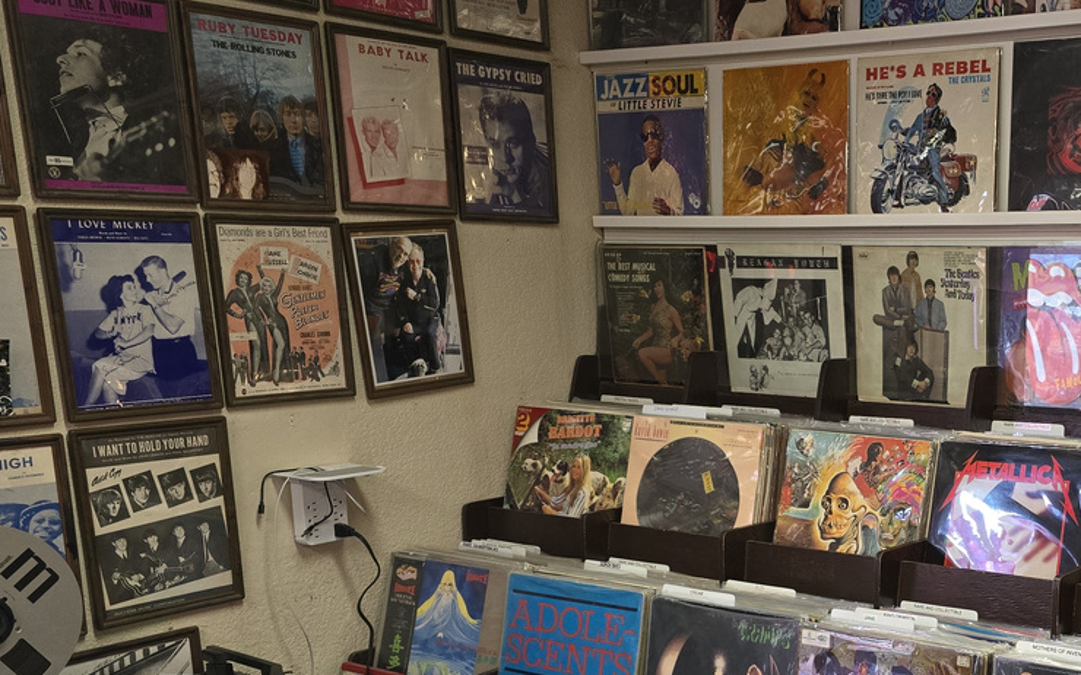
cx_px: 947
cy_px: 574
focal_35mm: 45
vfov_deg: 27.8
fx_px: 1325
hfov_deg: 41.3
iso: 320
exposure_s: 1/120
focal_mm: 6.3
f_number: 1.7
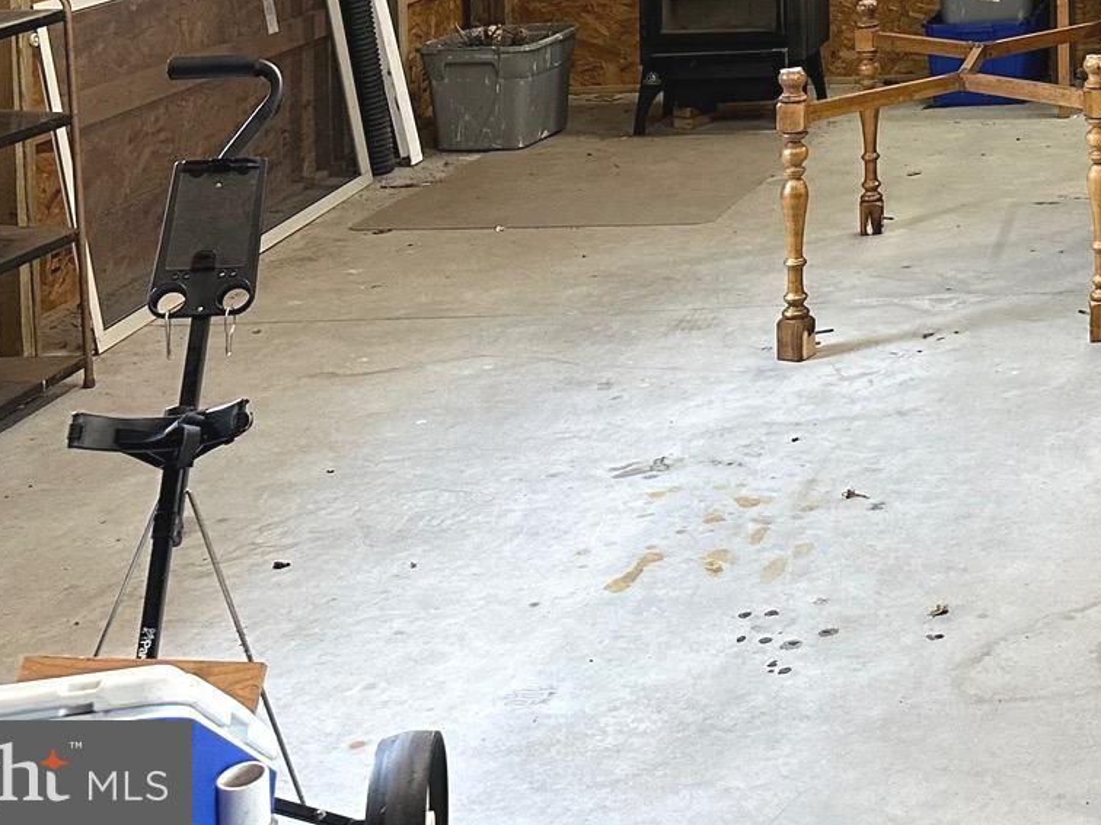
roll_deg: +1.0
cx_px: 1319
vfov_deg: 20.4
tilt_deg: -1.5
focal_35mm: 65
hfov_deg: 26.5
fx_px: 2067
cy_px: -278
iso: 250
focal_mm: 6.86
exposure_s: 1/60
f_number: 1.78
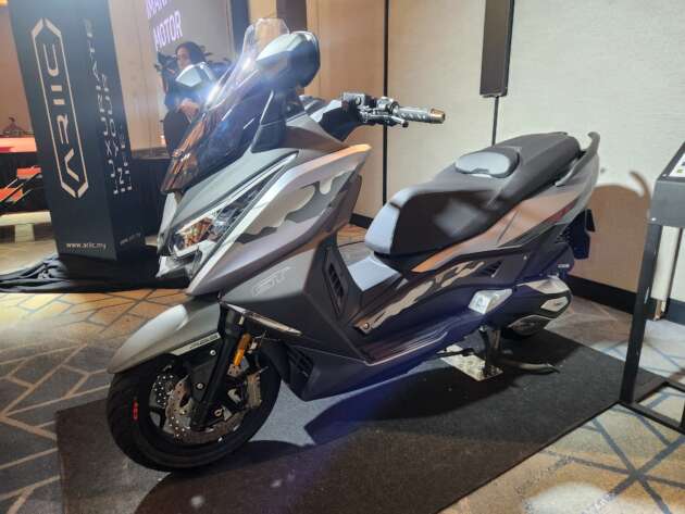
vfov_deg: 58.9
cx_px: 342
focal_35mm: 23
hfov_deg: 73.9
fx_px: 455
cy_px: 257
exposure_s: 1/100
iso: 800
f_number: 1.8
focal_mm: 5.4
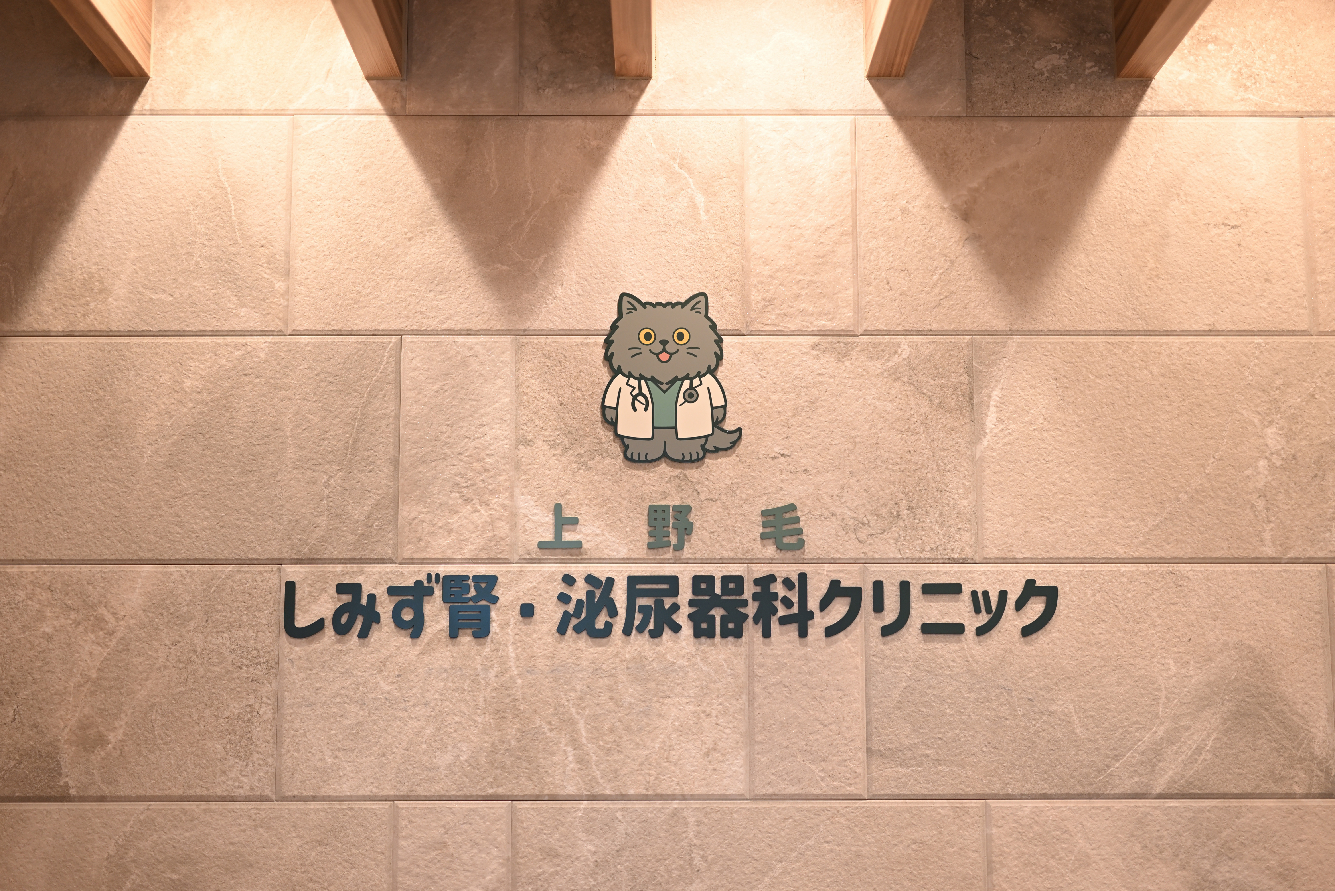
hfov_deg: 39.6
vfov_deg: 27.0
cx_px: 668
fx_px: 1855
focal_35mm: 50
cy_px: 446
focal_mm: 50
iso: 250
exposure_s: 1/80
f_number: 1.4
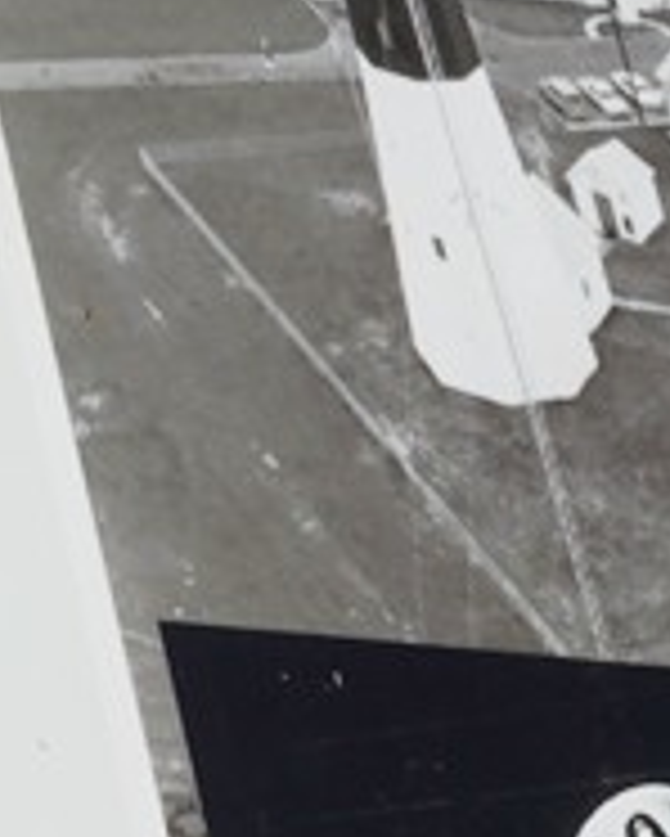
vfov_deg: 5.8
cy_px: 500
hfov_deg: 4.5
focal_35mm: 333
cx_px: -904
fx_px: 8247
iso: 100
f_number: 25
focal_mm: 33
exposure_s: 1/100
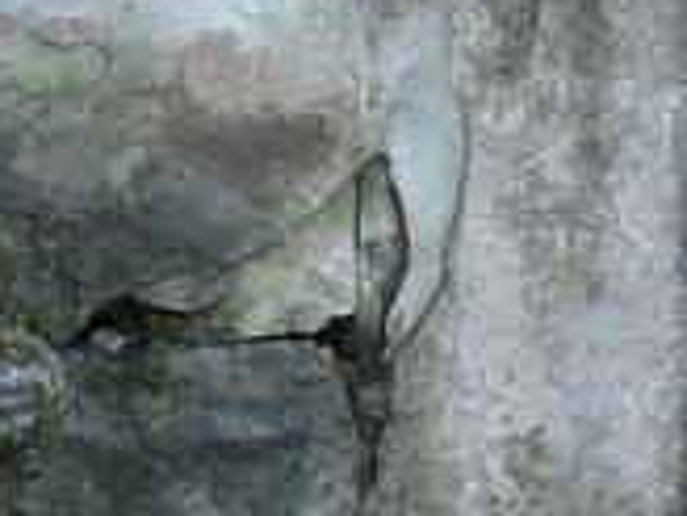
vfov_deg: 4.3
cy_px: 210
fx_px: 6887
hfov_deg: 5.7
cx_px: -235
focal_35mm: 347
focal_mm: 12
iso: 200
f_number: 3.2
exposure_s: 1/30
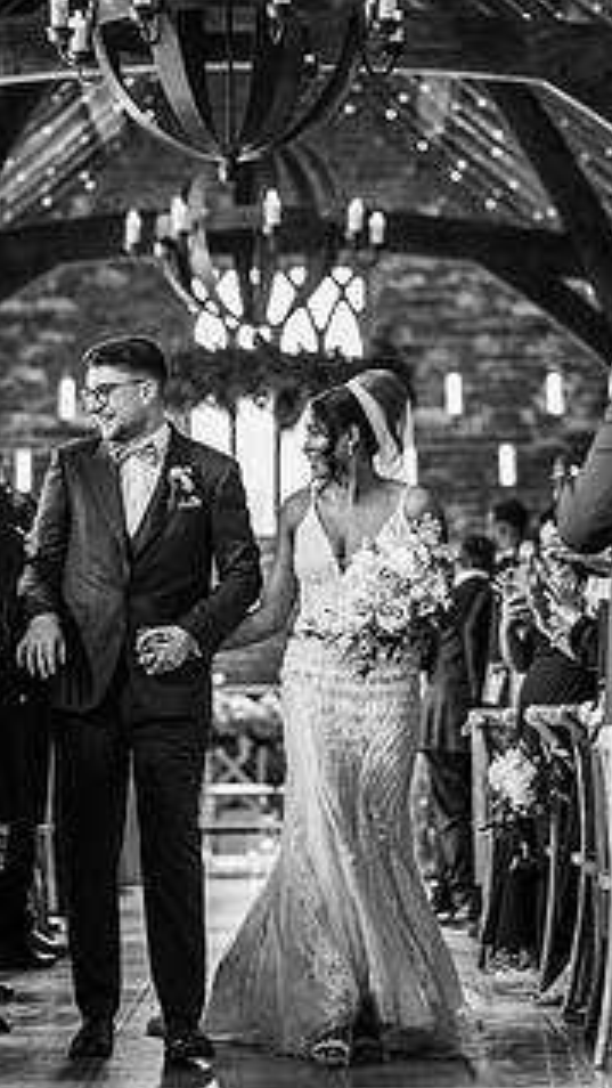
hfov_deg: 9.6
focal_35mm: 126
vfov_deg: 17.0
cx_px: 316
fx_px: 3633
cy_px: 462
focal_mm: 85
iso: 1250
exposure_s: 1/200
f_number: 2
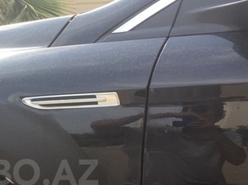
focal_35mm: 67
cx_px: 10
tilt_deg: -11.6
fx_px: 480
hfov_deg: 27.6
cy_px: 172
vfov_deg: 21.3
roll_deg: -1.1
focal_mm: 4.15
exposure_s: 1/482
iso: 32
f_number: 2.2
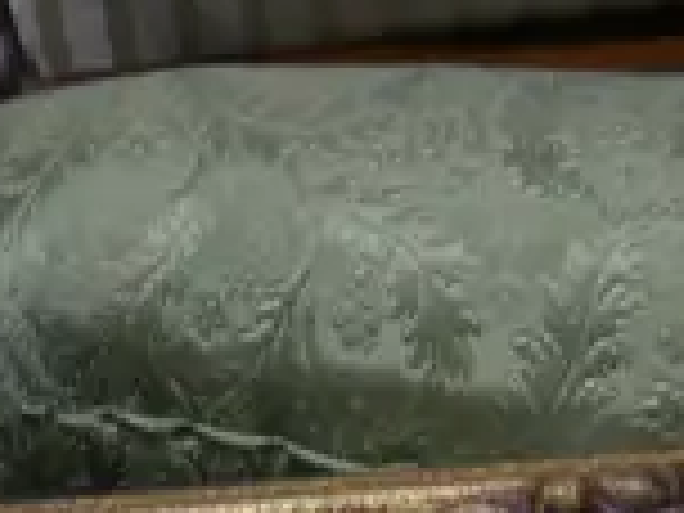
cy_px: 1658
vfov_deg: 5.2
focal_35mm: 270
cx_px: -932
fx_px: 5335
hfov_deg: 6.9
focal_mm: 20
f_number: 4.4
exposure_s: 1/60
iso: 320
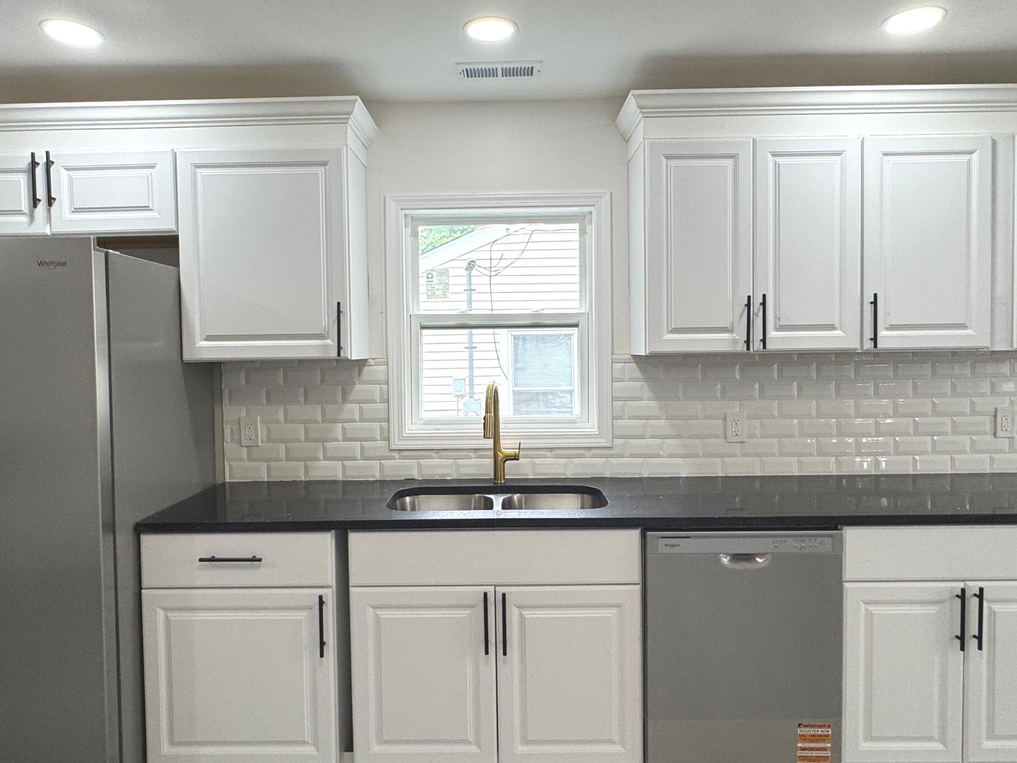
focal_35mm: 23
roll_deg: +0.5
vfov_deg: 58.9
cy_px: 373
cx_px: 503
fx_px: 676
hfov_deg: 73.9
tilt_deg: -2.9
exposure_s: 1/120
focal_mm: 2.22
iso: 100
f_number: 2.2
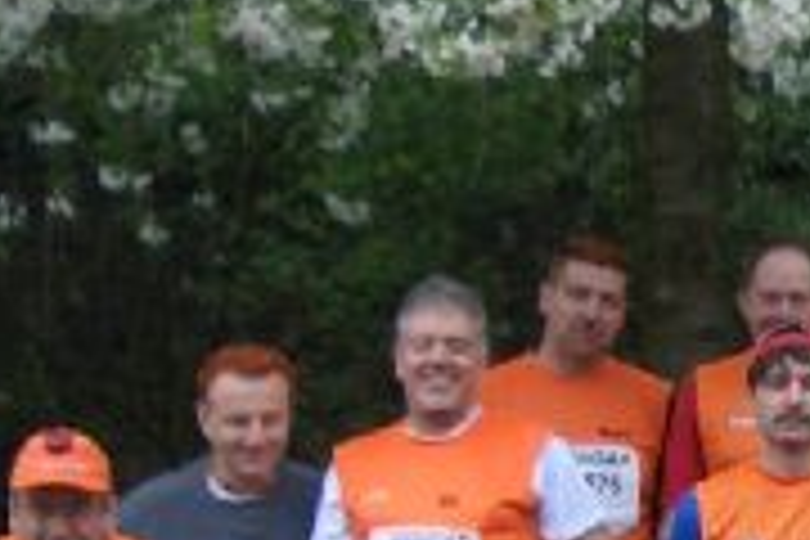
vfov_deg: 7.3
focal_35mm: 186
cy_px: 664
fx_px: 4185
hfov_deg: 10.7
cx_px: 1188
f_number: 2.6
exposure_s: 1/100
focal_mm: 5.8
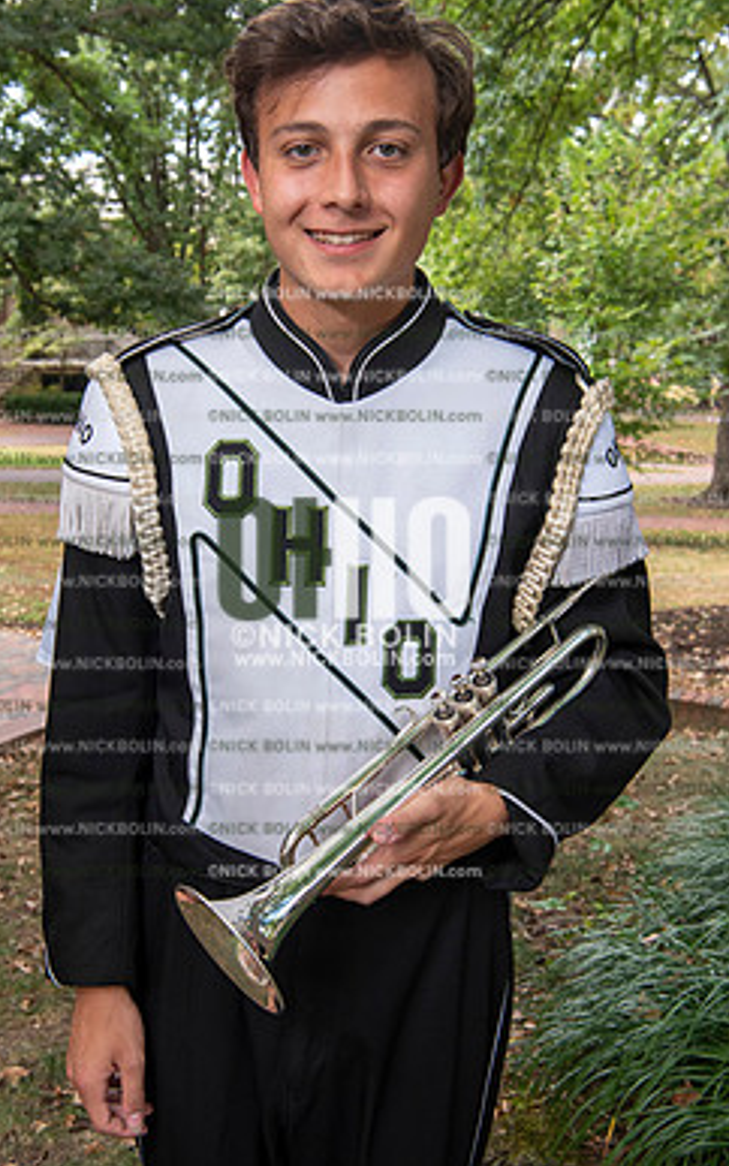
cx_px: 343
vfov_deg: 44.4
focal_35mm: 45
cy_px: 581
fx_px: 1430
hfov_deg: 28.6
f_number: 8
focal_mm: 38
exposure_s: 1/100
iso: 500
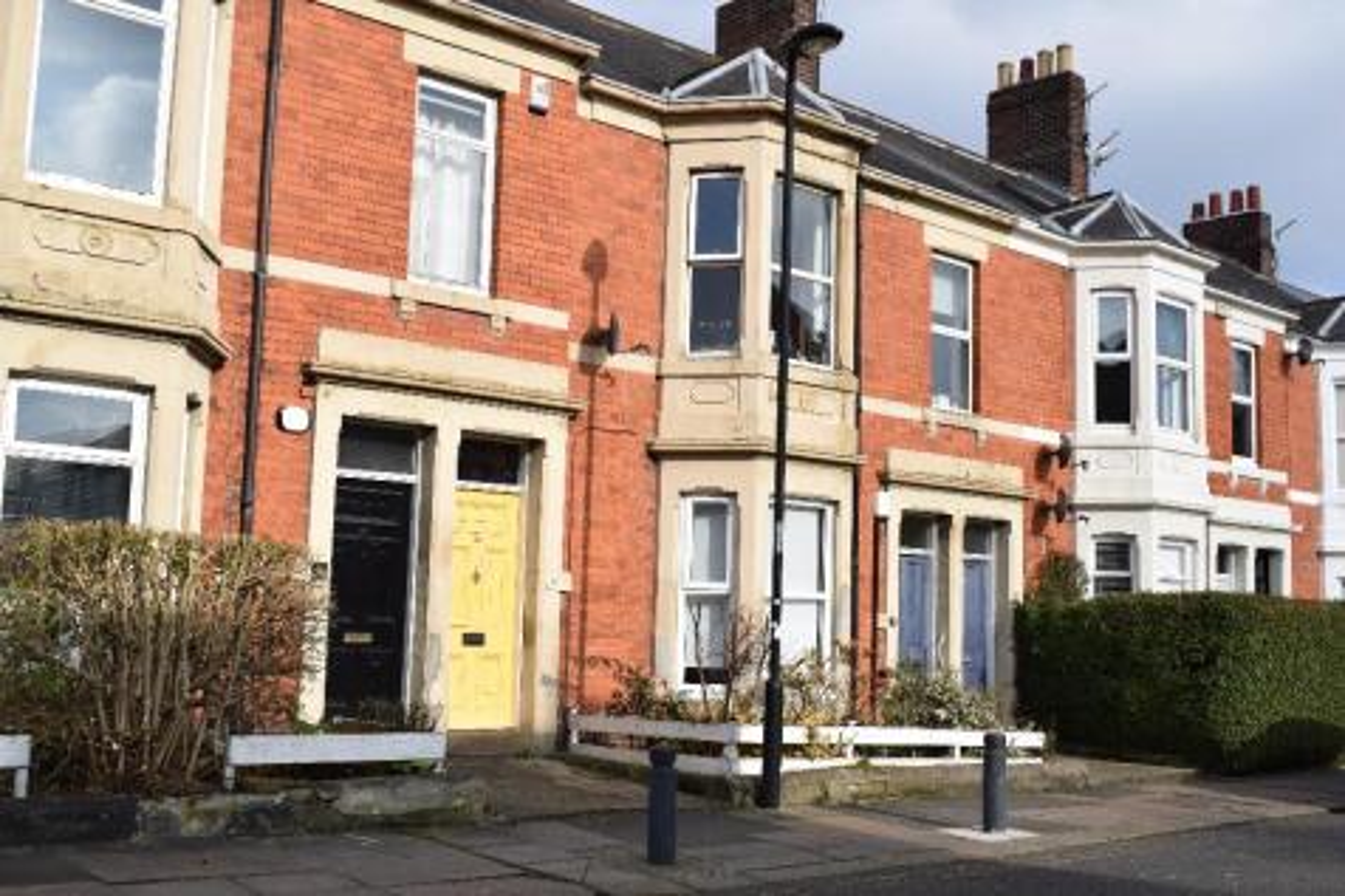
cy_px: 448
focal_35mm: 39
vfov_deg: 34.2
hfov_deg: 49.6
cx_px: 672
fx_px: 1456
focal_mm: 26
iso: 100
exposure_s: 1/250
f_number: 8
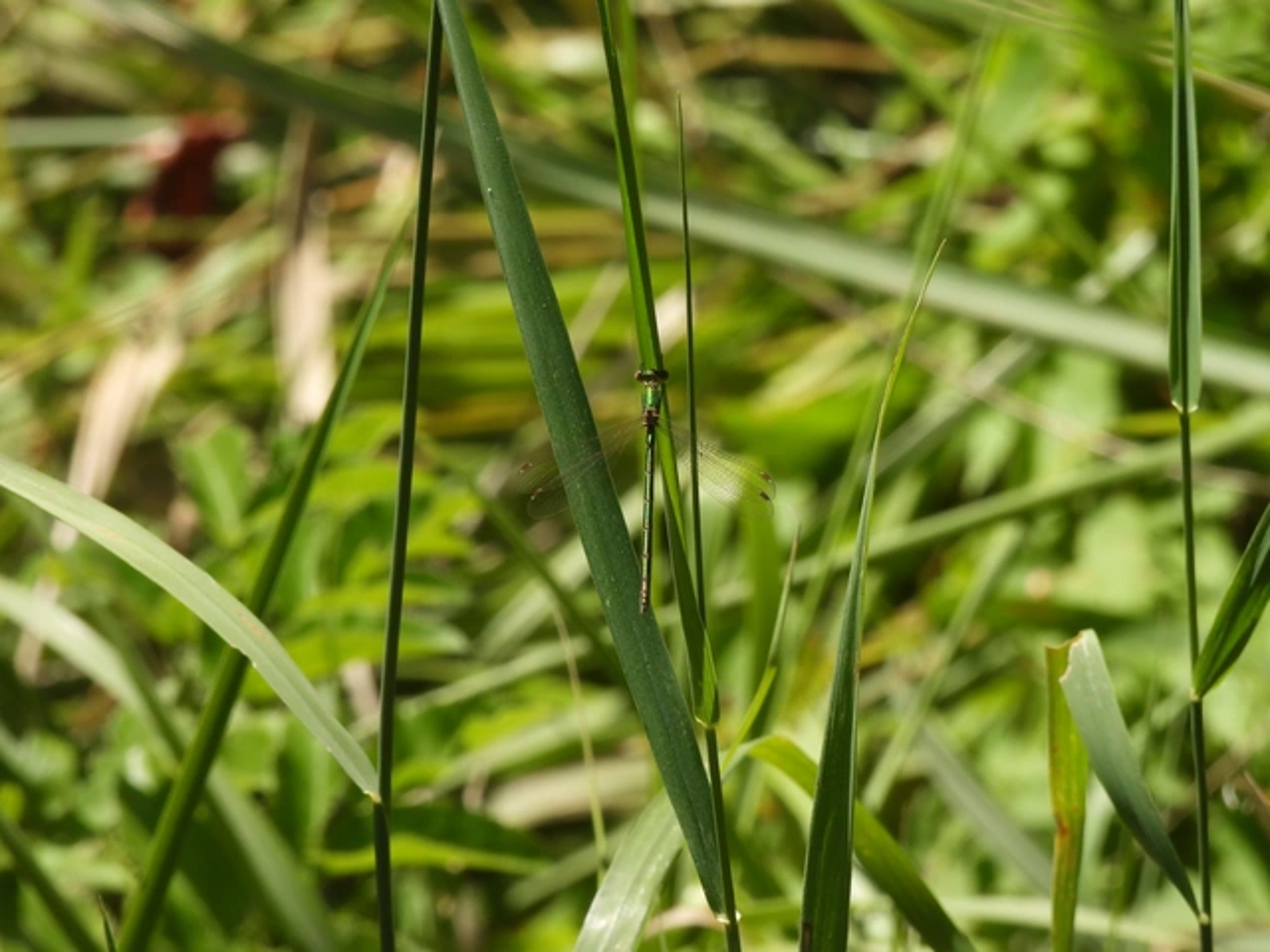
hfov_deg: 4.4
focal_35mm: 450
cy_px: 476
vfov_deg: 3.3
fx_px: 16510
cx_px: 635
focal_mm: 80.3
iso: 100
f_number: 6.3
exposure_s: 1/320
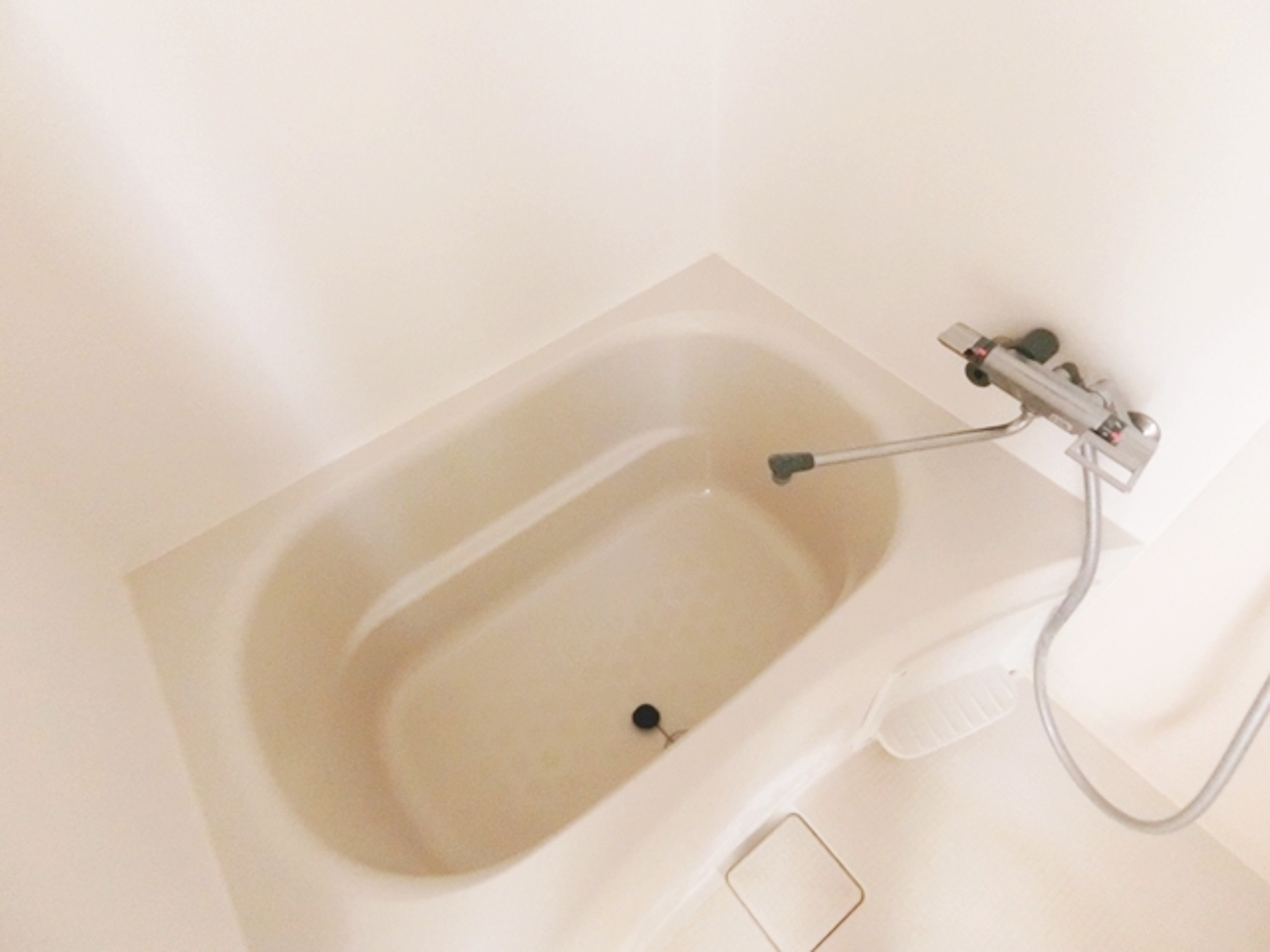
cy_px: 476
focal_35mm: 19
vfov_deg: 68.7
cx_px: 635
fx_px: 697
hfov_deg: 84.7
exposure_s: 1/3.33
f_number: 2.7
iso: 800
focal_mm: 4.06
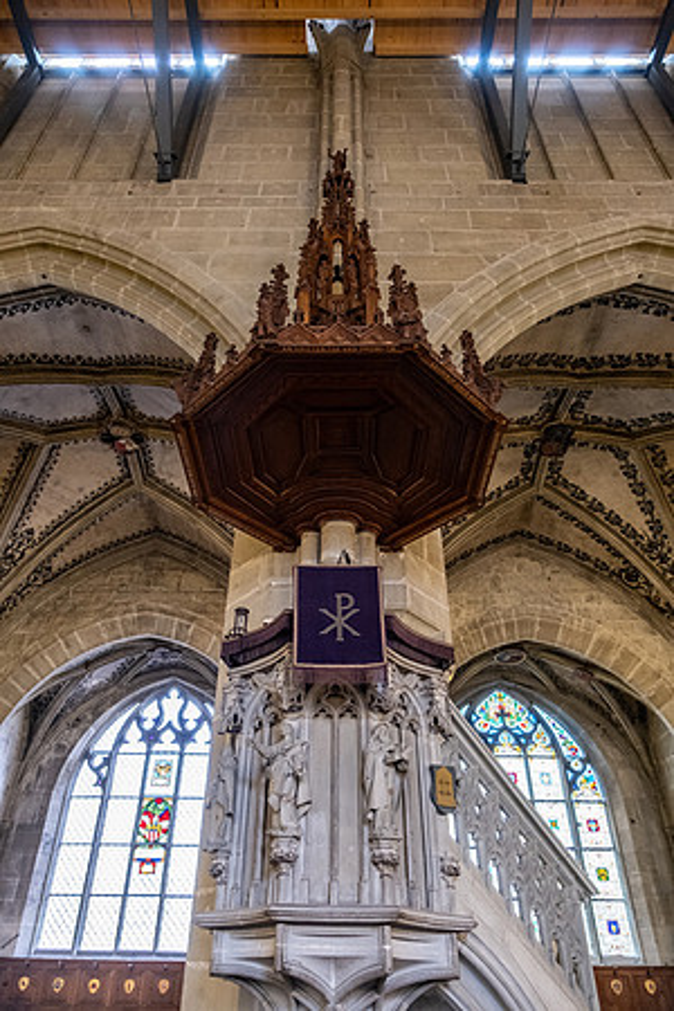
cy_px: 506
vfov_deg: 73.7
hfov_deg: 53.1
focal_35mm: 24
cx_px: 337
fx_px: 674
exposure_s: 1/35
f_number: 2.8
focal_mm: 16
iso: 1600
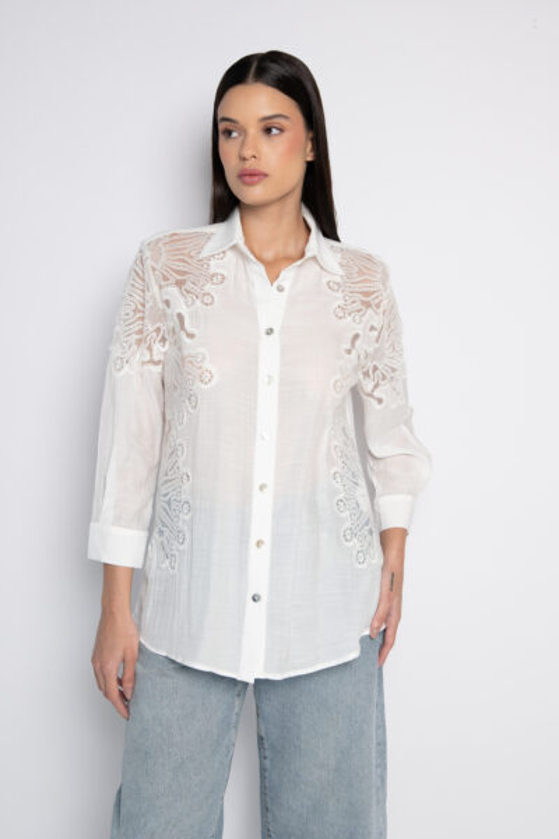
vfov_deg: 48.5
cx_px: 280
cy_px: 420
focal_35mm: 40
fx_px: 933
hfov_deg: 33.4
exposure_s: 1/125
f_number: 5
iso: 320
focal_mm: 40
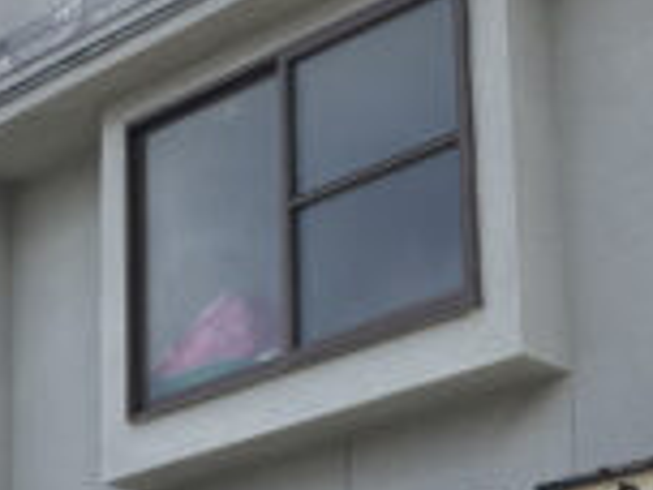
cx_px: -6
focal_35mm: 124
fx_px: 2339
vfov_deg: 11.7
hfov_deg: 15.6
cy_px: 574
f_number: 1.6
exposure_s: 1/4329
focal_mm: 5.96
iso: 50
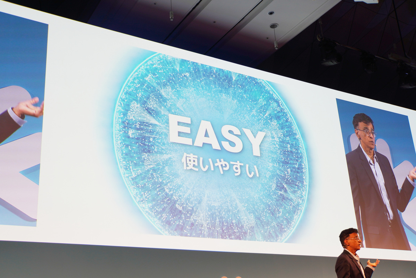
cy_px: 139
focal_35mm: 45
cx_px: 208
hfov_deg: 43.9
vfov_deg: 30.1
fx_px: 516
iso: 100
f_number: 4
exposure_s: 1/50
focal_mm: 29.8
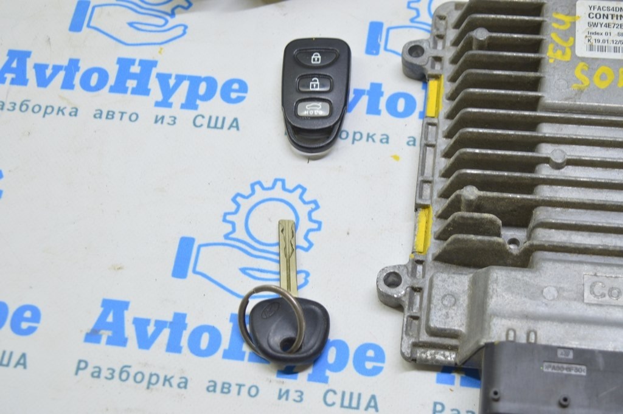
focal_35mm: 60
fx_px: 1037
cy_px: 207
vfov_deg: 22.6
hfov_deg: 33.4
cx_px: 312
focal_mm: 40
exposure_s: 1/20
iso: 400
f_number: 5.6
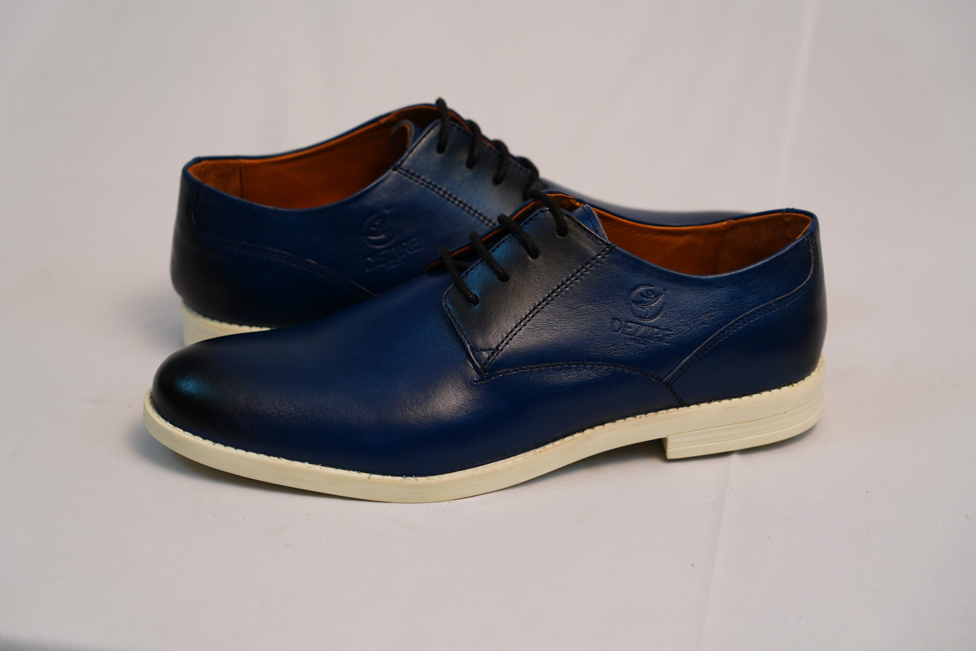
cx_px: 488
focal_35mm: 101
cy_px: 326
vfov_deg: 13.6
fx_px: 2739
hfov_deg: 20.2
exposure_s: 1/125
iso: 500
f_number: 5.6
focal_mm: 101
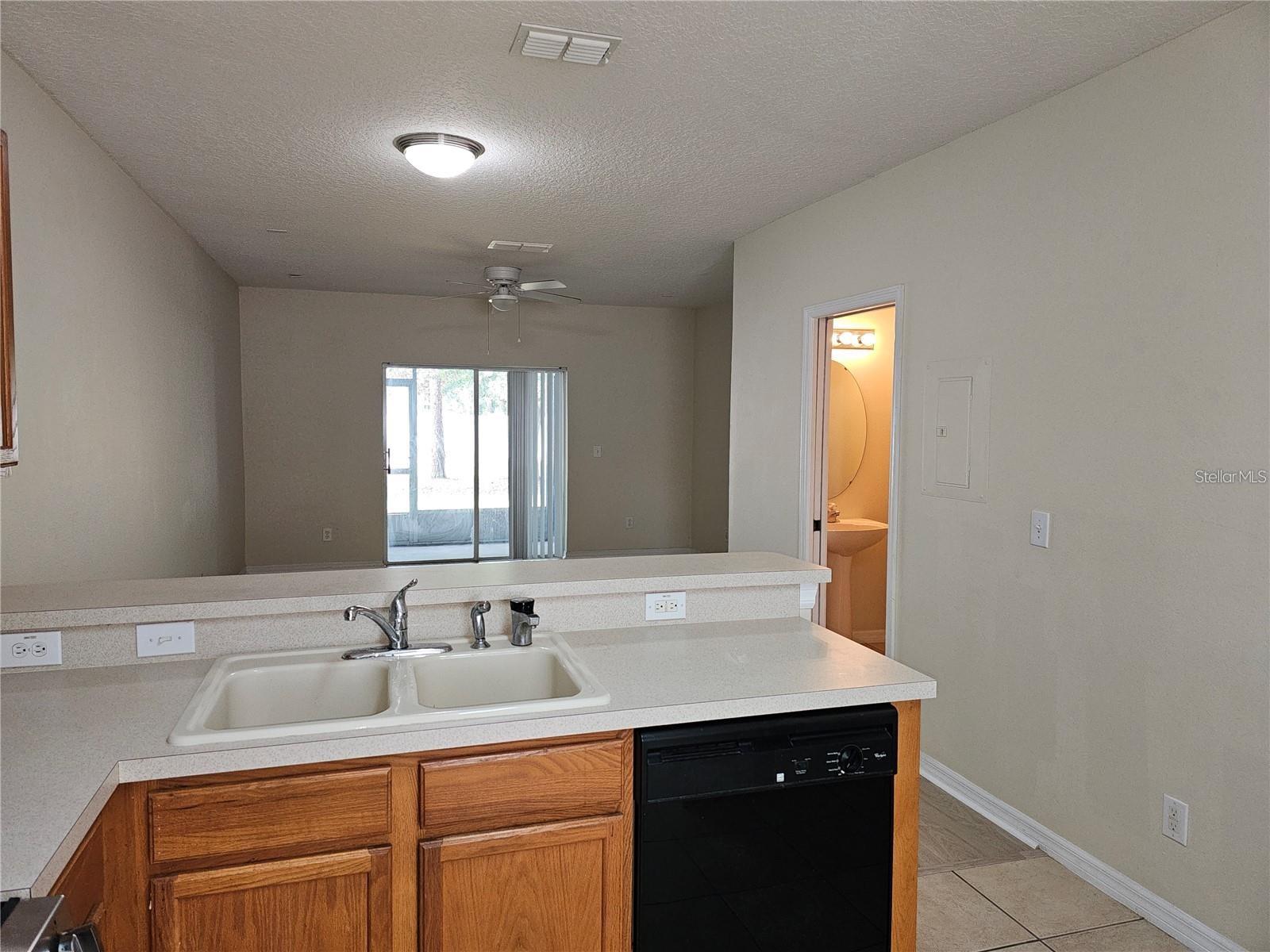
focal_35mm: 23
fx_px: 844
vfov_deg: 58.9
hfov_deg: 73.9
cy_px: 476
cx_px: 635
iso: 125
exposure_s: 1/60
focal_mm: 6.3
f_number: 1.7
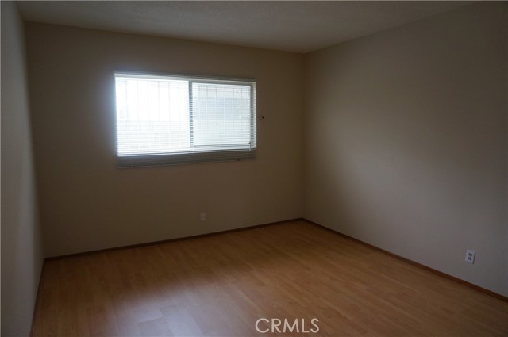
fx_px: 338
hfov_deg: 73.8
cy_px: 168
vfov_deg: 53.0
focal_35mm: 24
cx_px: 254
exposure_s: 1/60
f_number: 4
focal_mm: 16
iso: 400
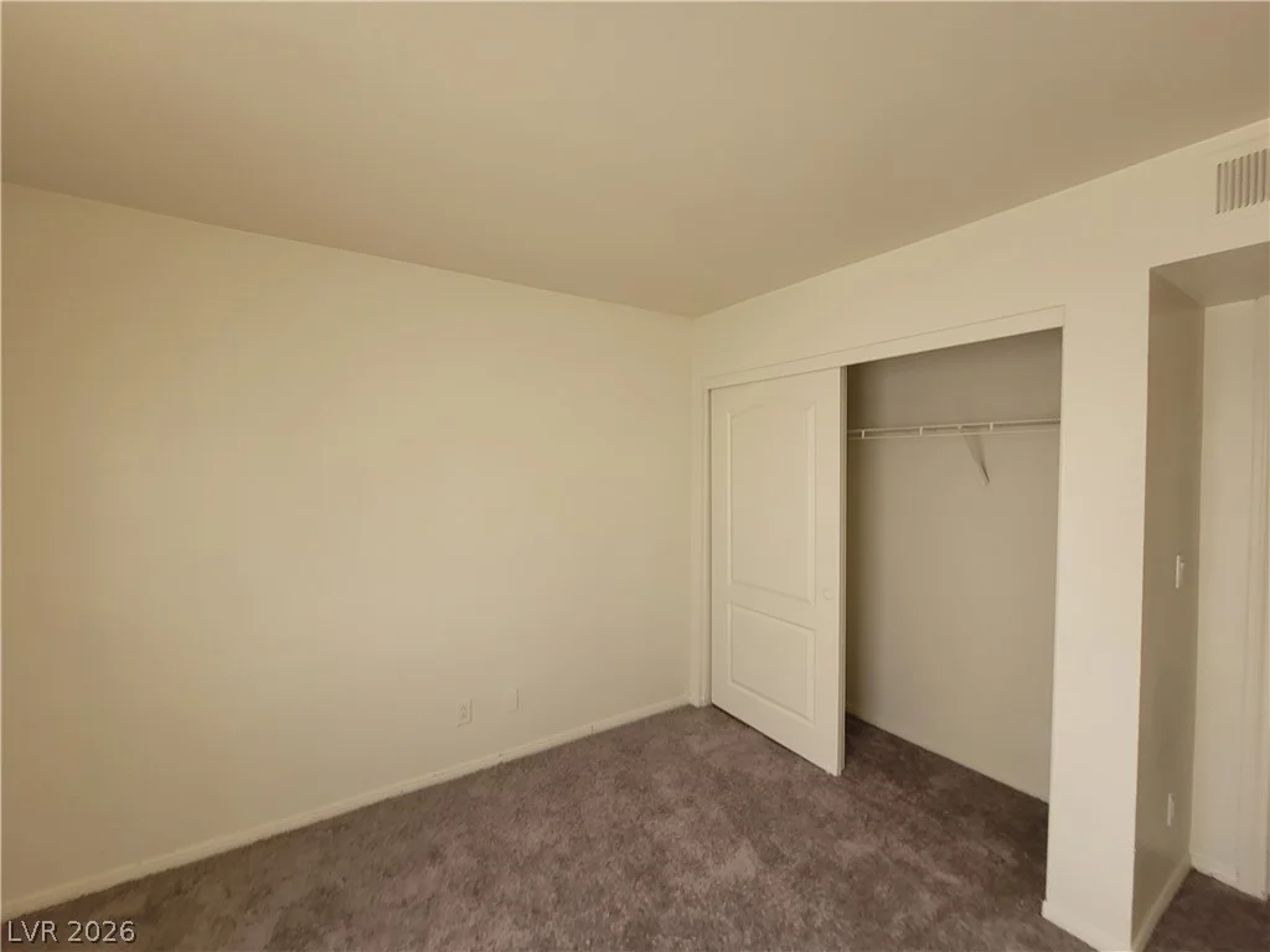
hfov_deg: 106.2
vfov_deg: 89.9
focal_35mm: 13
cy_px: 476
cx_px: 635
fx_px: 477
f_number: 2.2
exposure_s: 1/60
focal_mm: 2.2
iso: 64
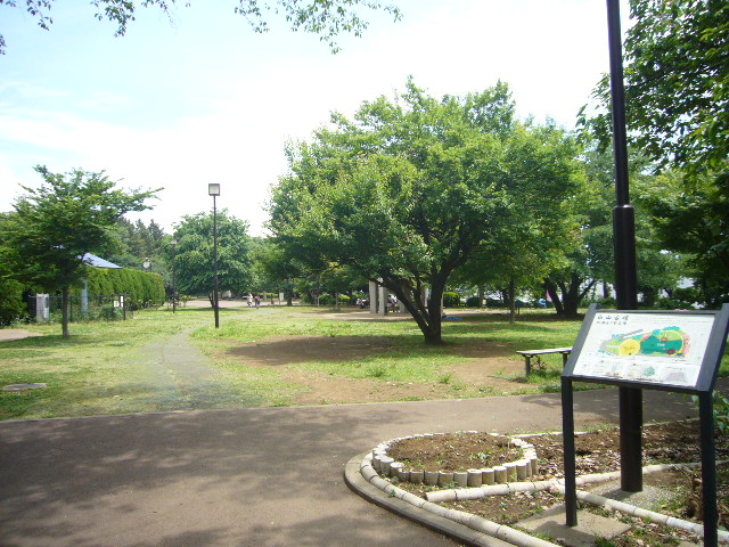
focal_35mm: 28
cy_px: 274
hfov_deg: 63.4
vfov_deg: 49.7
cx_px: 364
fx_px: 590
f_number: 2.8
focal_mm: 4.6
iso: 80
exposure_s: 1/400
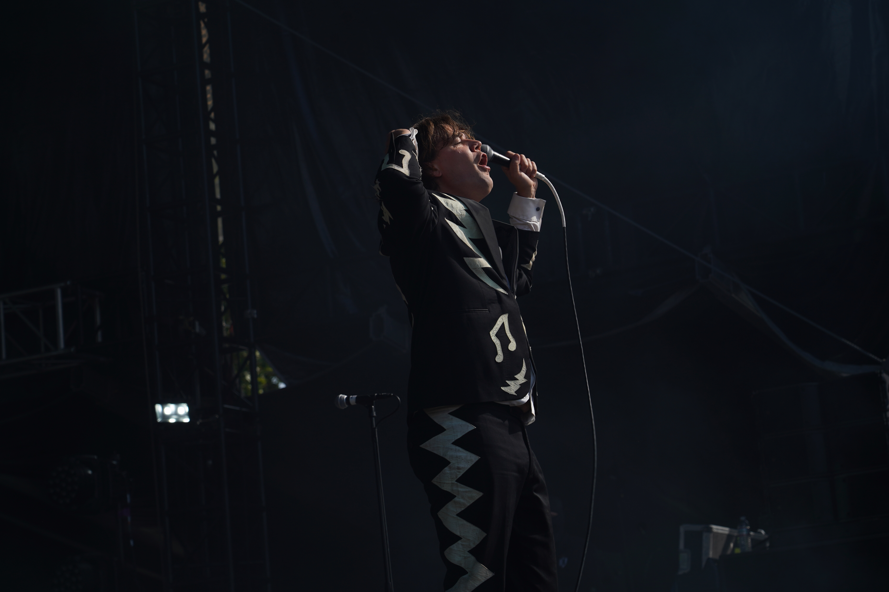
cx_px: 444
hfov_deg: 19.5
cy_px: 296
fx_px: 2593
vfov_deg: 13.0
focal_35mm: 105
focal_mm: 105
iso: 100
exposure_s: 1/500
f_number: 8
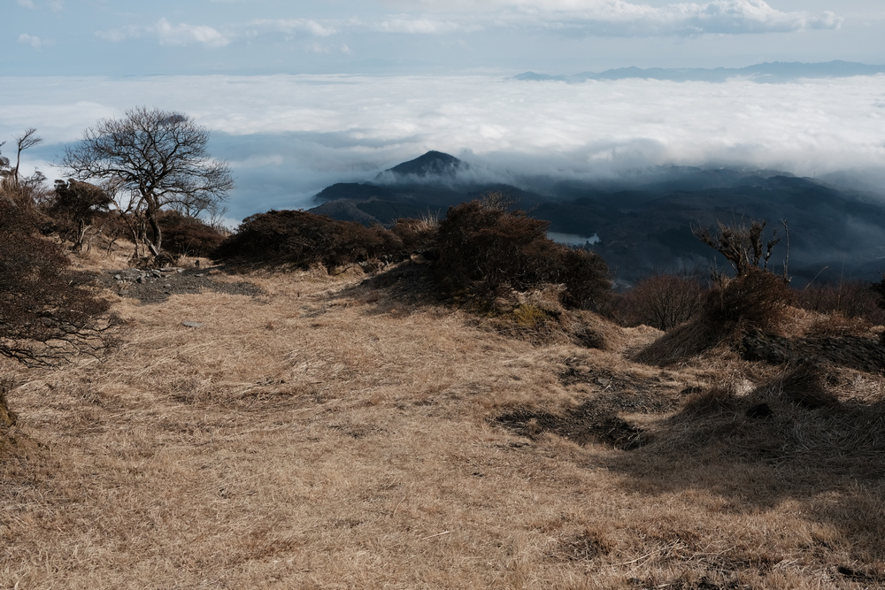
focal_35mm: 35
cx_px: 442
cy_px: 295
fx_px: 860
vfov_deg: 37.9
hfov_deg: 54.4
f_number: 8
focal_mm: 23
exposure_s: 1/850
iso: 250
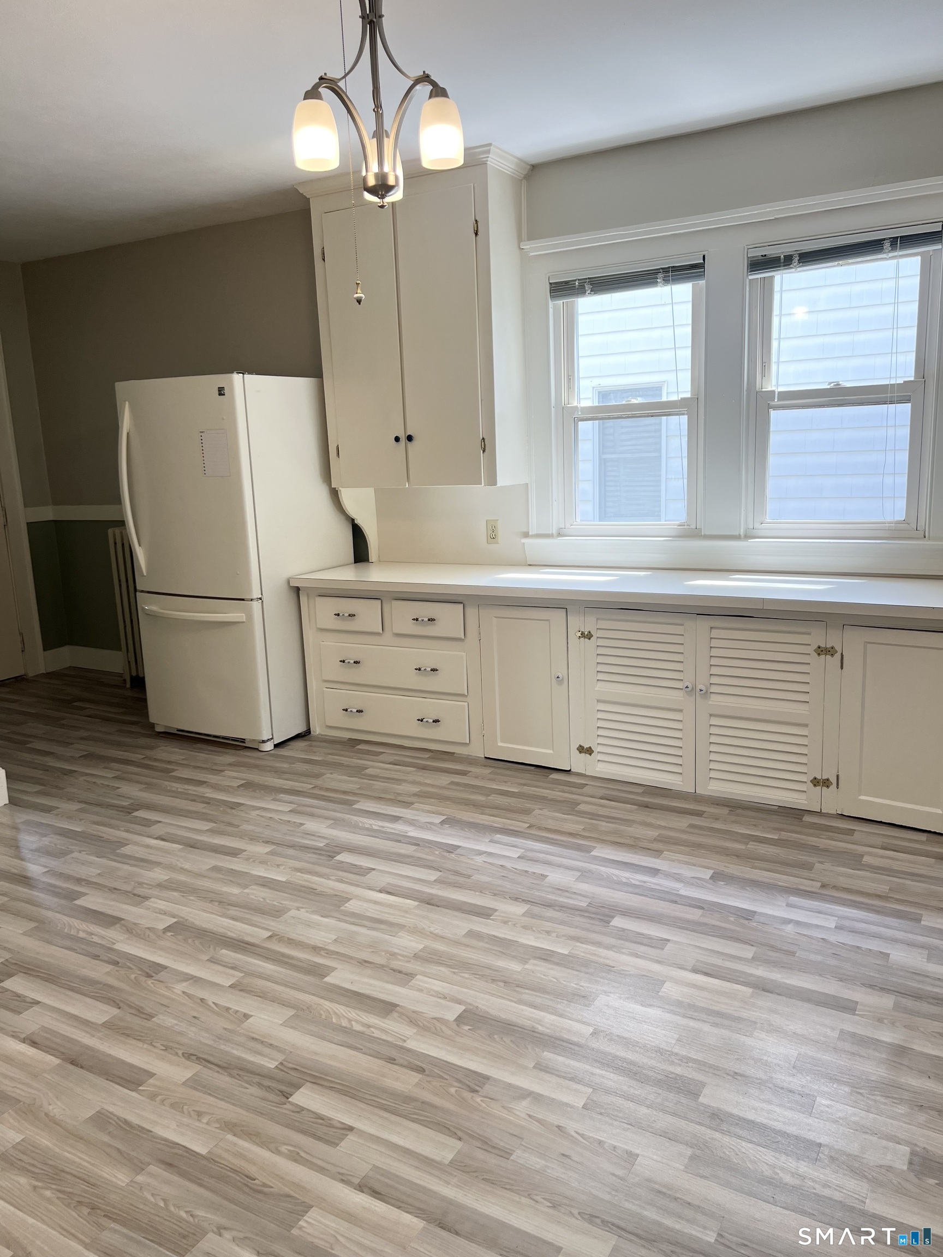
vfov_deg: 67.3
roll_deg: +2.4
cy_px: 628
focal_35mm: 26
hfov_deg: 53.1
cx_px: 472
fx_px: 944
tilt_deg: -10.8
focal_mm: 5.7
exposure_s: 1/195
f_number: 1.5
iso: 50
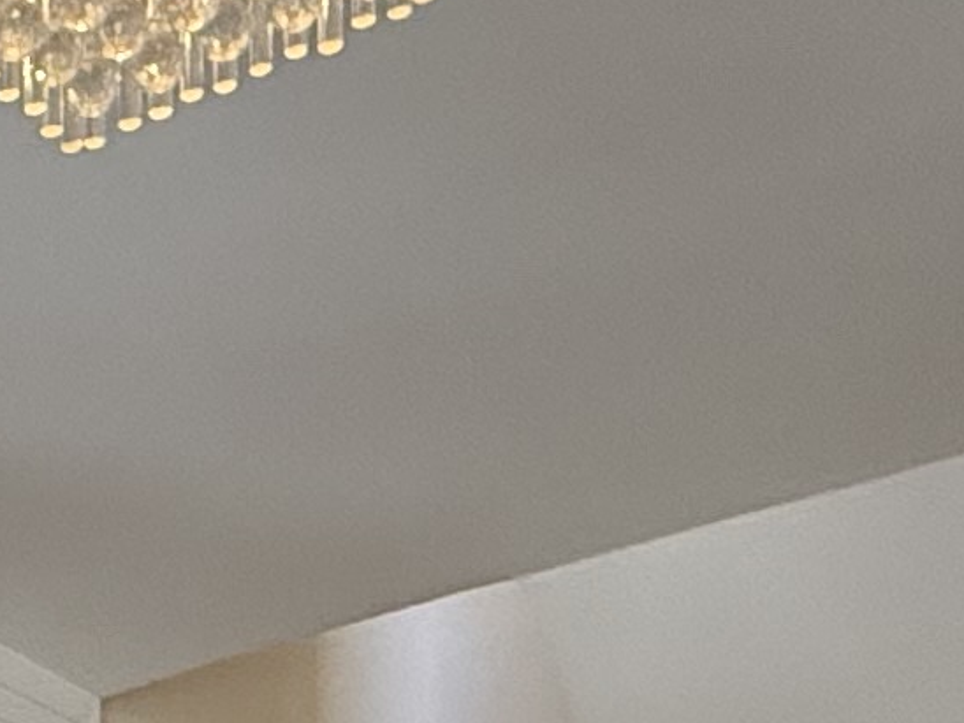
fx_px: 2868
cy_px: 1764
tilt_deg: -1.1
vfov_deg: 11.6
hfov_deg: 17.0
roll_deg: -0.1
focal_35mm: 103
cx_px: -556
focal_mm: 2.22
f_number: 2.2
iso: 320
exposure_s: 1/120
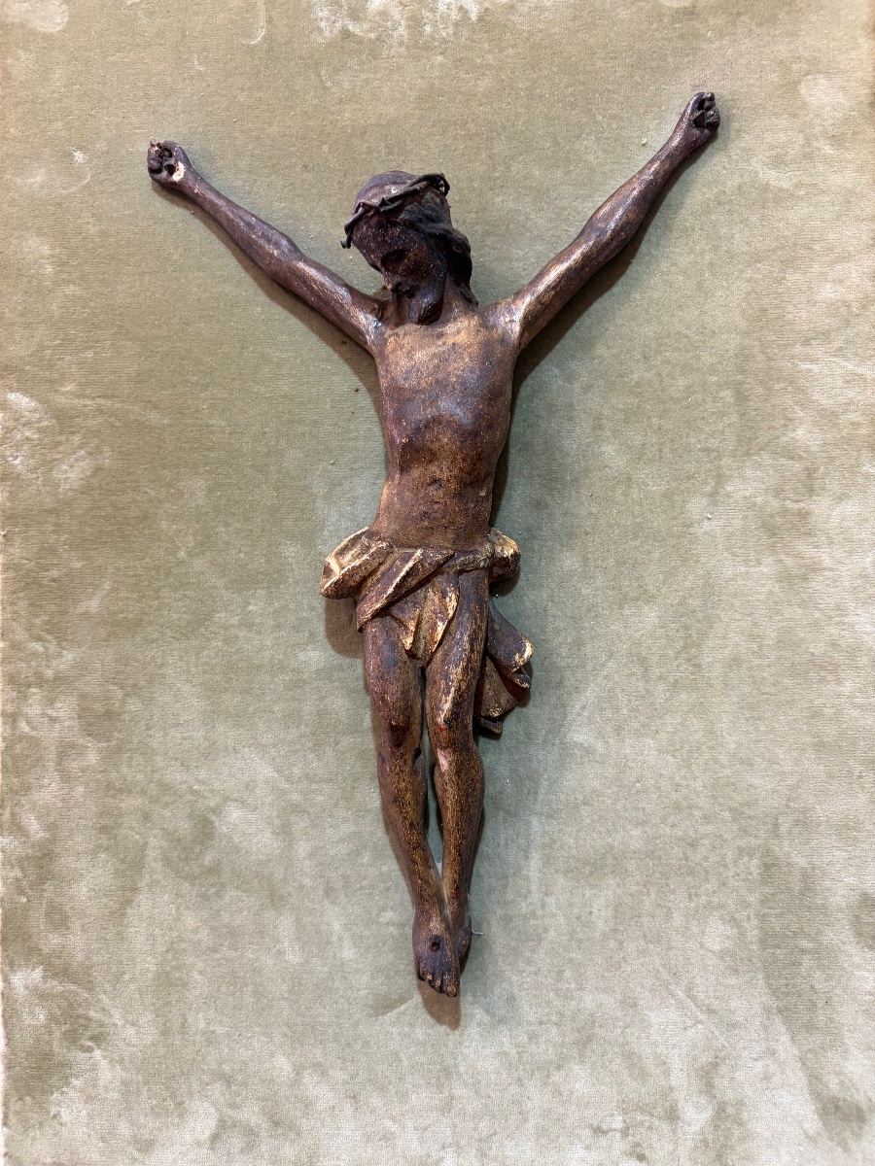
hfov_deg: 53.1
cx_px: 438
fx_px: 876
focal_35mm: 26
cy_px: 583
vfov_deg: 67.3
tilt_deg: -41.0
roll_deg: +2.9
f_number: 1.6
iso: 160
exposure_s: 1/50
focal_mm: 5.96
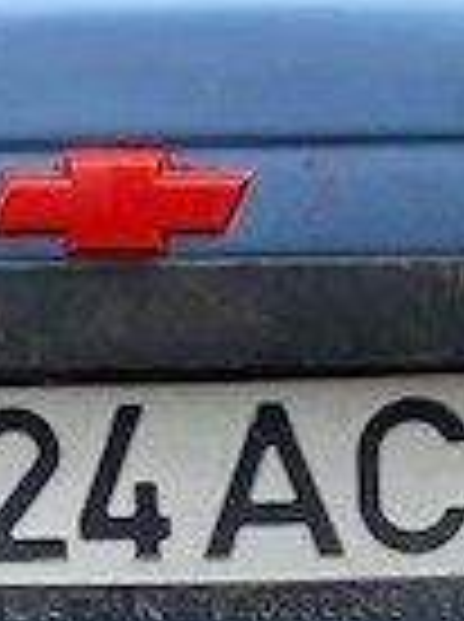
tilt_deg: -19.8
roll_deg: +3.2
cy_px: 490
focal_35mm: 151
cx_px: 171
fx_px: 2707
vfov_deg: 13.0
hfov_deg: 9.8
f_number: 1.8
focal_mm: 4.25
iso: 32
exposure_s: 1/877
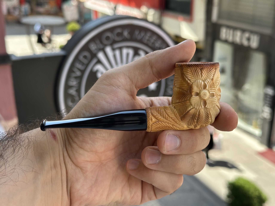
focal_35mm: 48
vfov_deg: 30.3
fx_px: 381
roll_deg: -0.1
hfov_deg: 39.7
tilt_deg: -19.6
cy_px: 103
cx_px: 138
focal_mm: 6.86
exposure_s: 1/532
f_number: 1.78
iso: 64
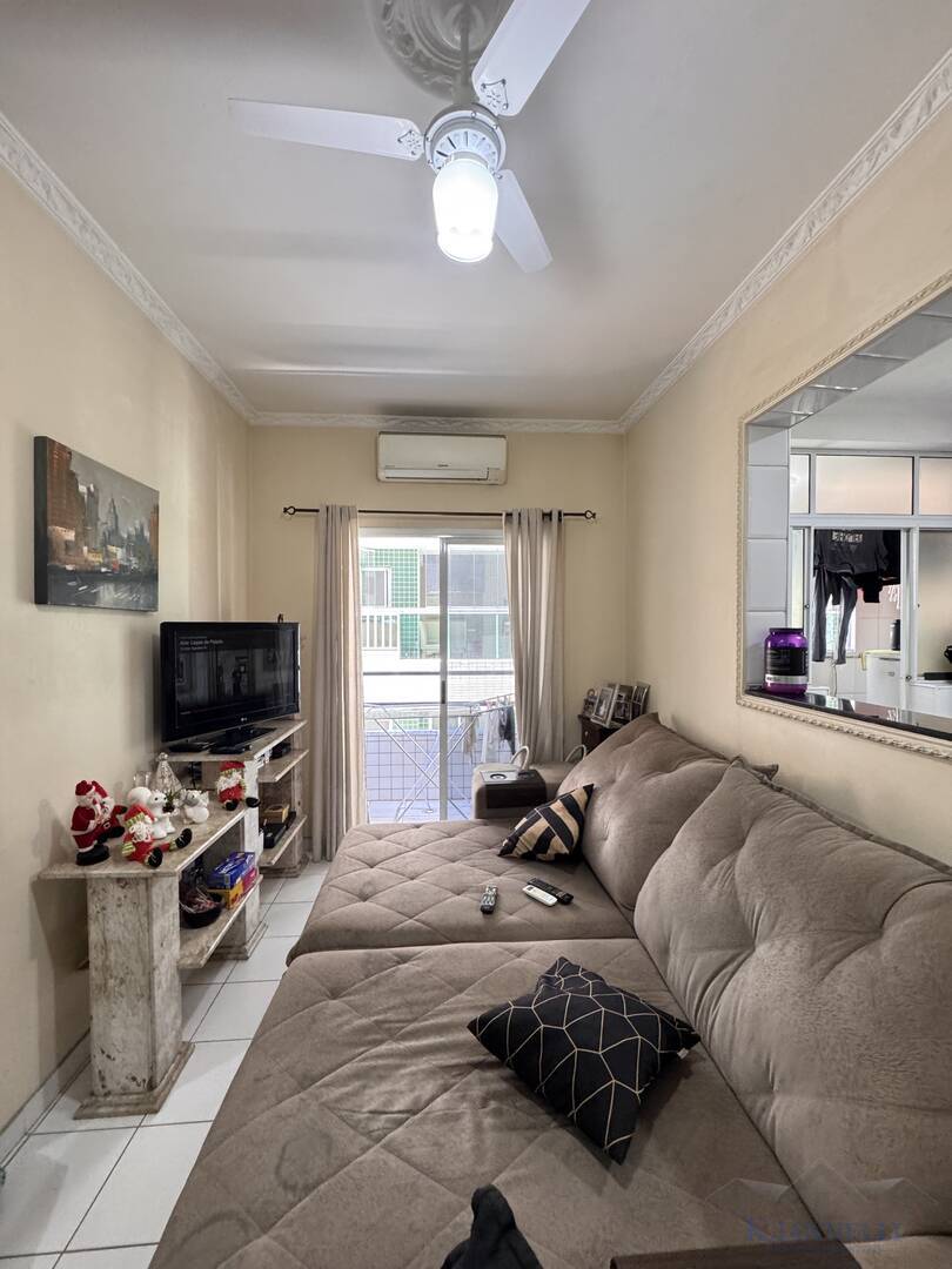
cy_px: 634
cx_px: 476
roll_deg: +0.8
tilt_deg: -0.8
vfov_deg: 102.1
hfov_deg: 85.7
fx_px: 513
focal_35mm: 14
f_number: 2.2
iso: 400
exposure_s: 1/60
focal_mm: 2.22
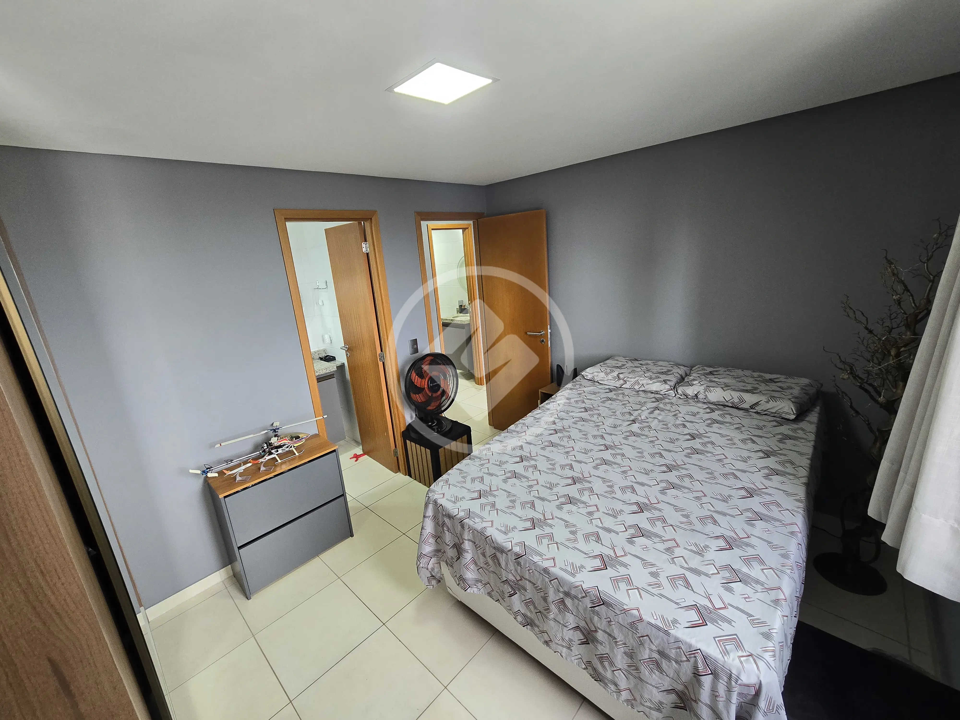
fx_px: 361
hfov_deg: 106.2
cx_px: 480
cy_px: 360
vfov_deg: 89.9
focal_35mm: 13
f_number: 2.2
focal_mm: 2.2
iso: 160
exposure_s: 1/60
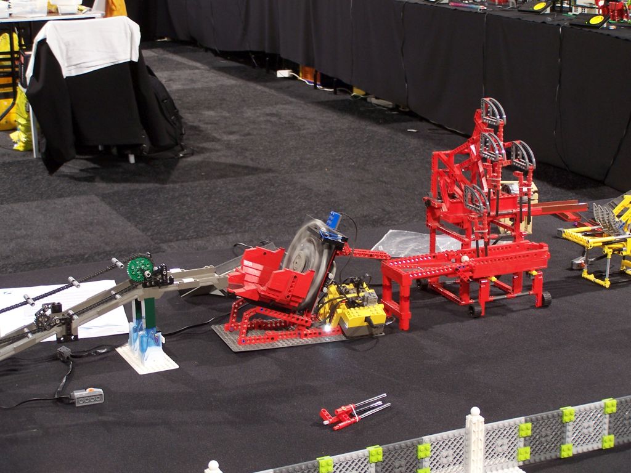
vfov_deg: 21.3
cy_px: 236
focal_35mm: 69
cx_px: 316
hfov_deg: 28.2
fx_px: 1258
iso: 80
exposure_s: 1/2
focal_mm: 11.5
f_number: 3.2
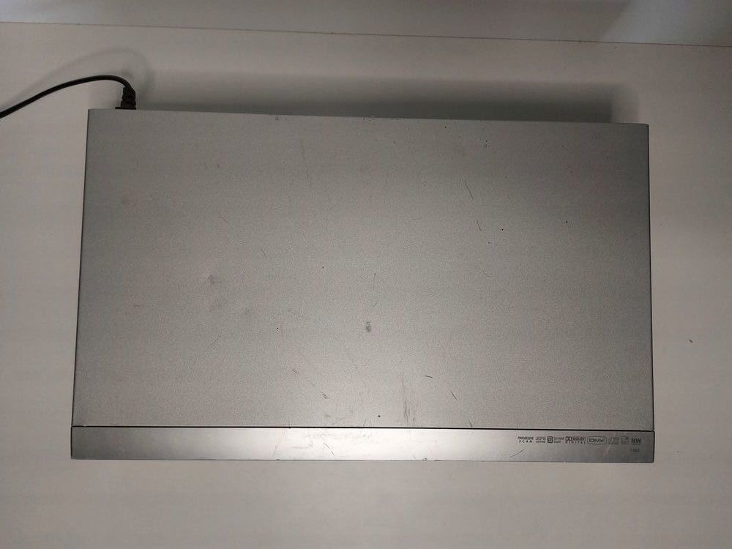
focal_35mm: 25
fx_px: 529
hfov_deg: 69.4
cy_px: 274
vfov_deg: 54.9
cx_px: 366
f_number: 1.8
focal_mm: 5.23
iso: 160
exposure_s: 1/100
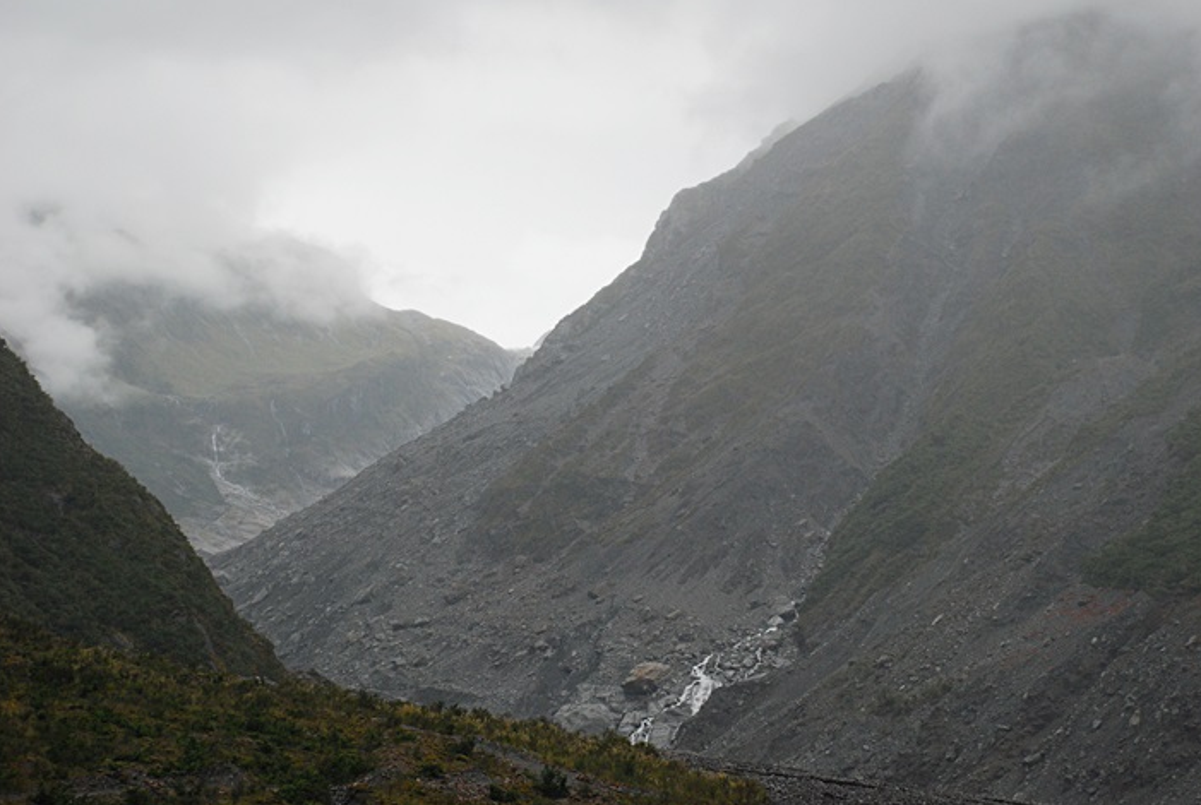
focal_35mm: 89
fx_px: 2974
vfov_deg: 15.4
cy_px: 416
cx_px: 670
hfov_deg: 22.8
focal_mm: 52
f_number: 5.6
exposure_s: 1/1600
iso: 400
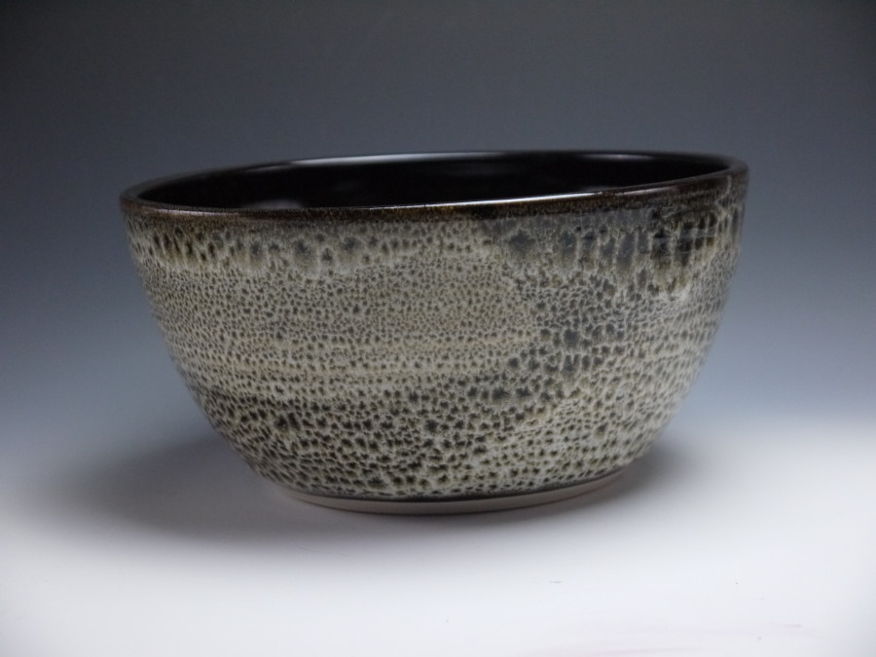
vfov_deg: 18.9
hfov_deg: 25.0
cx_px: 438
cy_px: 328
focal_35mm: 78
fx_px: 1974
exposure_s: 1/60
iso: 800
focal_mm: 39
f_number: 5.5
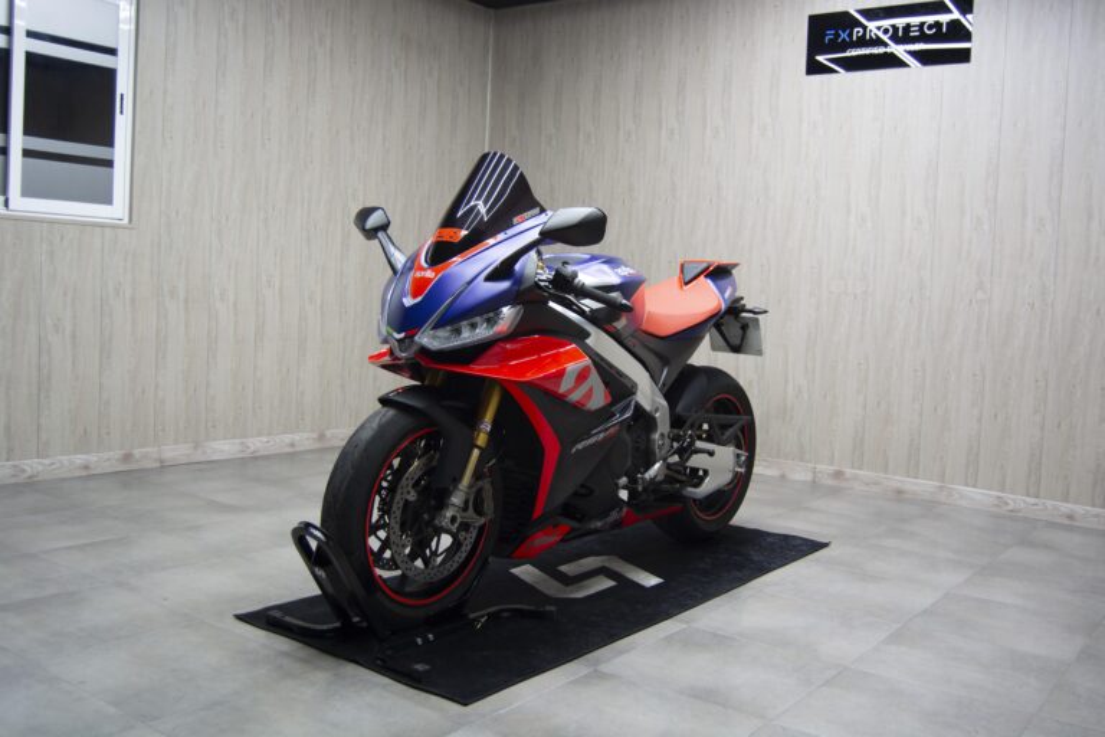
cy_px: 368
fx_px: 1059
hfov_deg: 55.1
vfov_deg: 38.4
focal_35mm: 34
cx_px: 552
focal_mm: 23
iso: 400
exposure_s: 1/80
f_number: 4.5
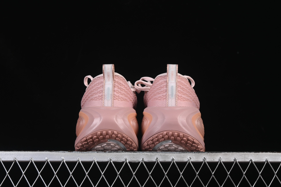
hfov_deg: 27.0
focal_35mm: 75
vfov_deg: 18.2
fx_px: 585
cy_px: 94
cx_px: 140
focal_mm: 50
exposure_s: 1/80
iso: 160
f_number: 8
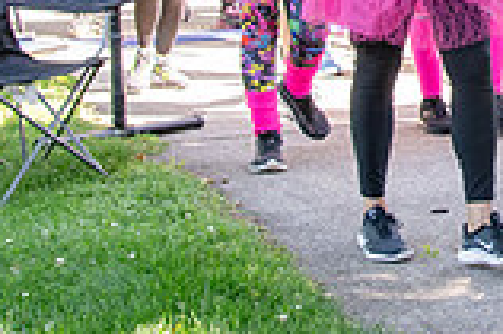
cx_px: 726
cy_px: -235
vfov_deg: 9.9
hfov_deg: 14.6
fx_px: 1842
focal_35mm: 132
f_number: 3.5
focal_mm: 24
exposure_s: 1/400
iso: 500
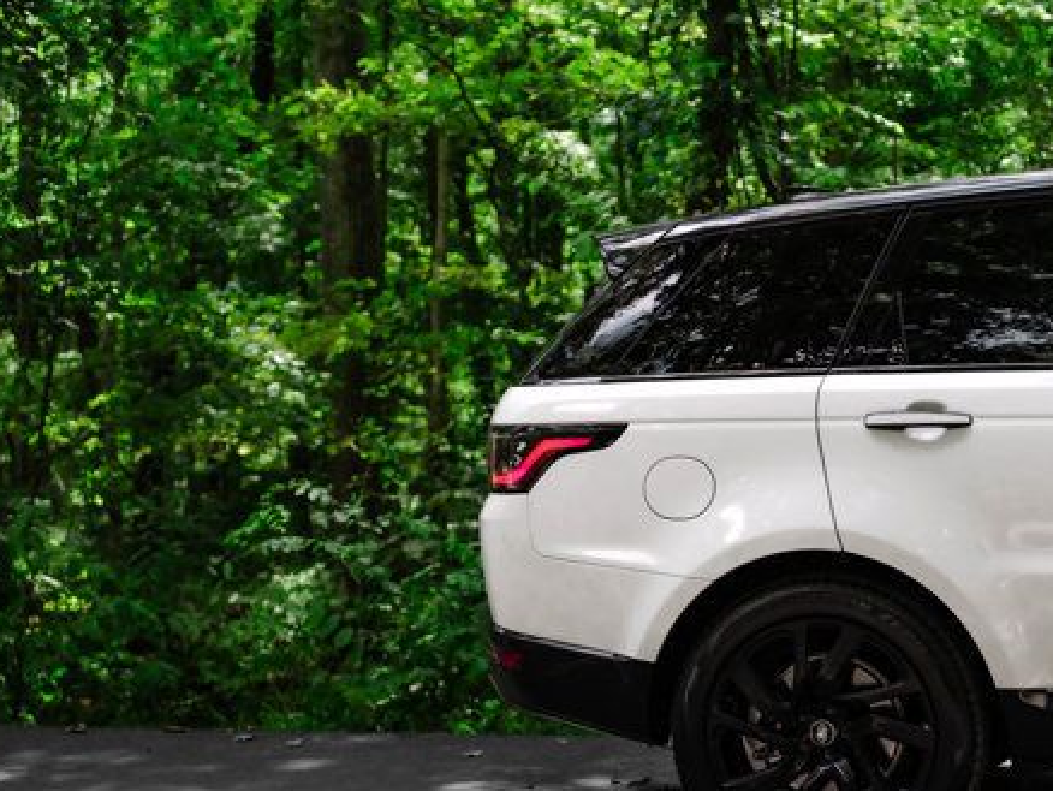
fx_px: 2222
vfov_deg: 20.1
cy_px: 504
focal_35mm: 73
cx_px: 736
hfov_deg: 26.4
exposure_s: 1/1600
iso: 500
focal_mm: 52
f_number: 3.5
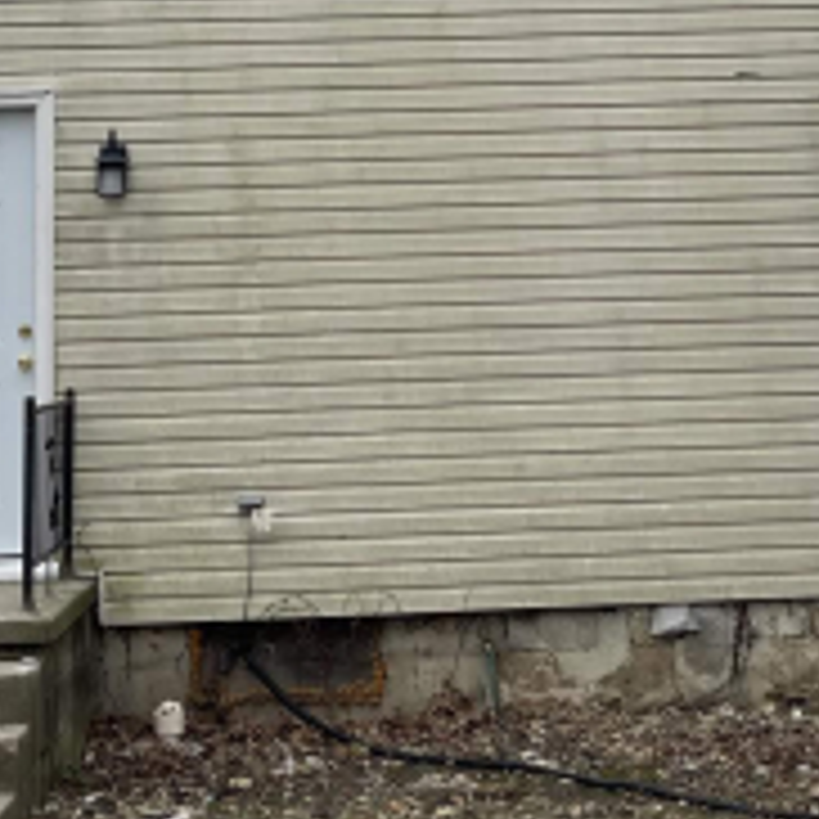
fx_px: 2248
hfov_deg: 20.6
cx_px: 477
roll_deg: +1.4
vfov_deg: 19.8
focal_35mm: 84
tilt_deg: +12.0
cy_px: -79
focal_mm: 5.1
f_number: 1.6
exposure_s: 1/2924
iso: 32
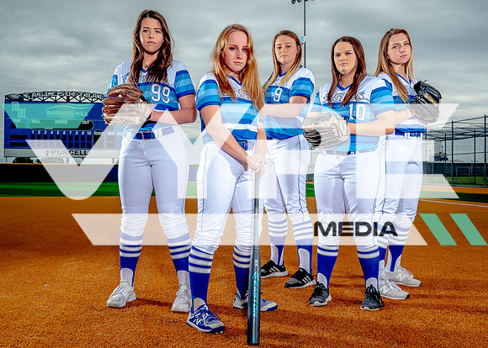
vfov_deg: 37.9
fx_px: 507
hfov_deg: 51.4
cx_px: 247
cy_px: 164
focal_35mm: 37
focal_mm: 32
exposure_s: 1/125
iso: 100
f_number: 8
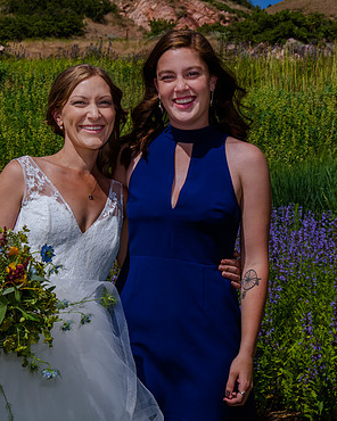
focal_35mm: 101
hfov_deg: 15.2
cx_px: 138
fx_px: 1259
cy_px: 162
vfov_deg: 19.0
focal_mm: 58
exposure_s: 1/200
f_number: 16
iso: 200
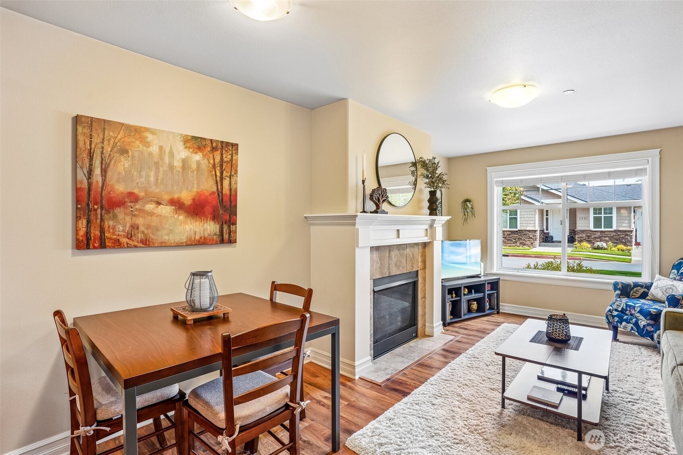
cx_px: 342
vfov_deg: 70.4
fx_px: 322
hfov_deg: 93.3
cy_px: 228
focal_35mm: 17
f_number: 8
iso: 400
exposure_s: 1/10
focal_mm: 17
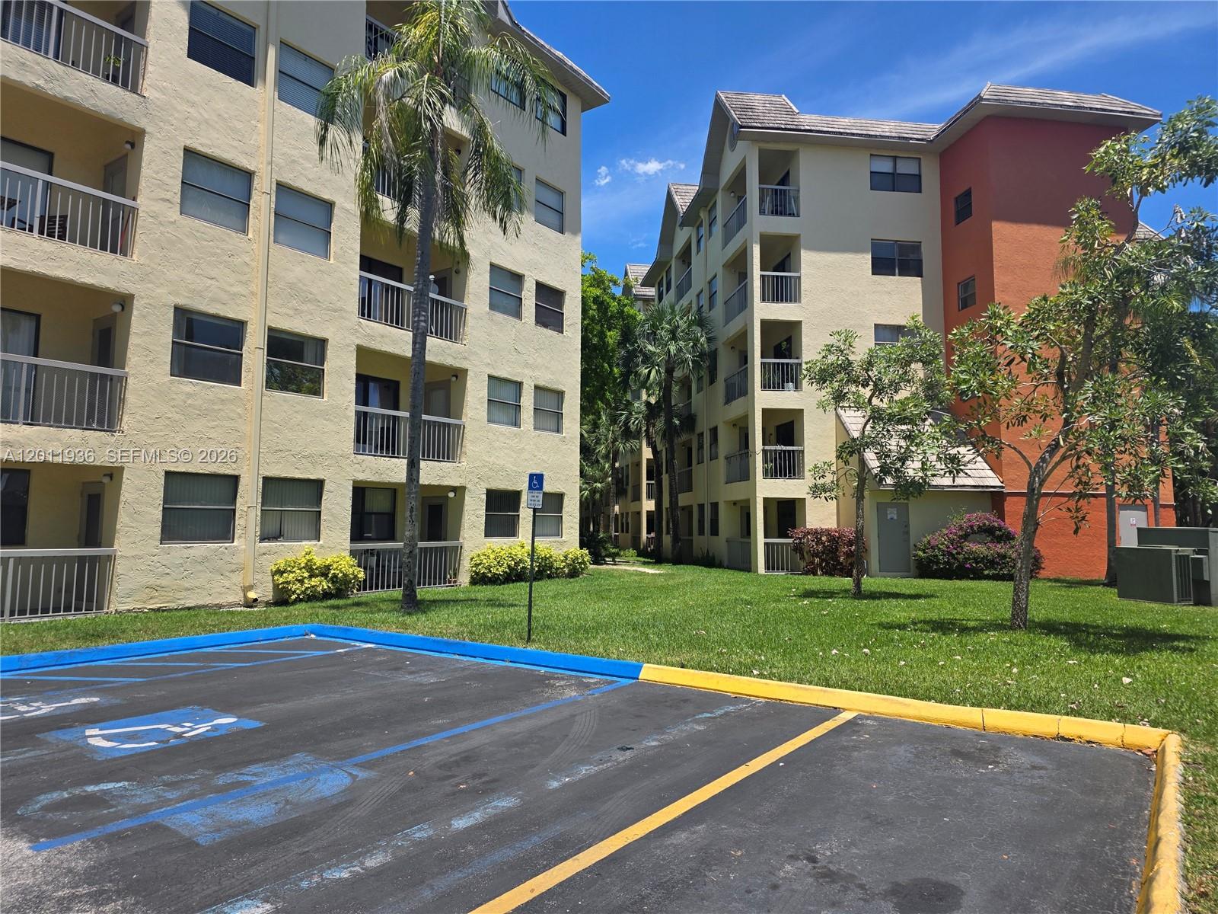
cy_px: 457
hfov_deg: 73.9
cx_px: 609
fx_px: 809
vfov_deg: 58.9
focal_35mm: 23
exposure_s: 1/4889
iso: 80
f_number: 1.7
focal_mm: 6.3
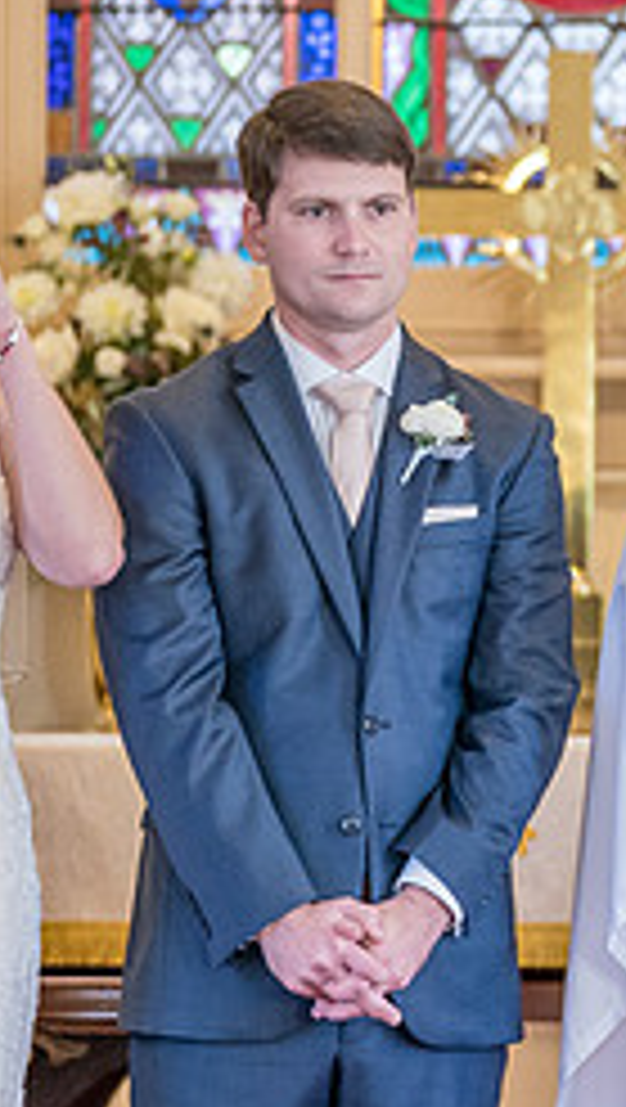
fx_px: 12234
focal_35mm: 416
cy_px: 585
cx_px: 848
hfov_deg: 2.9
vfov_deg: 5.2
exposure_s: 1/100
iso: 2000
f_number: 2.8
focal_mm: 151
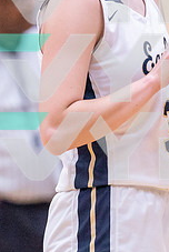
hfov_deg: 1.6
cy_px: 99
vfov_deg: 2.4
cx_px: 149
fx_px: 5988
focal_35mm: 853
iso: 2000
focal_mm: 200
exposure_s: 1/1250
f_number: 2.8
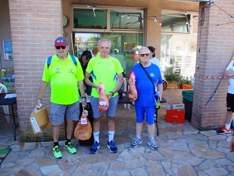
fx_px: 203
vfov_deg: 46.8
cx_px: 126
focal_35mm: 30
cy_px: 89
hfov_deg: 59.9
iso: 160
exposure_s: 1/125
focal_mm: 18
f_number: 3.5
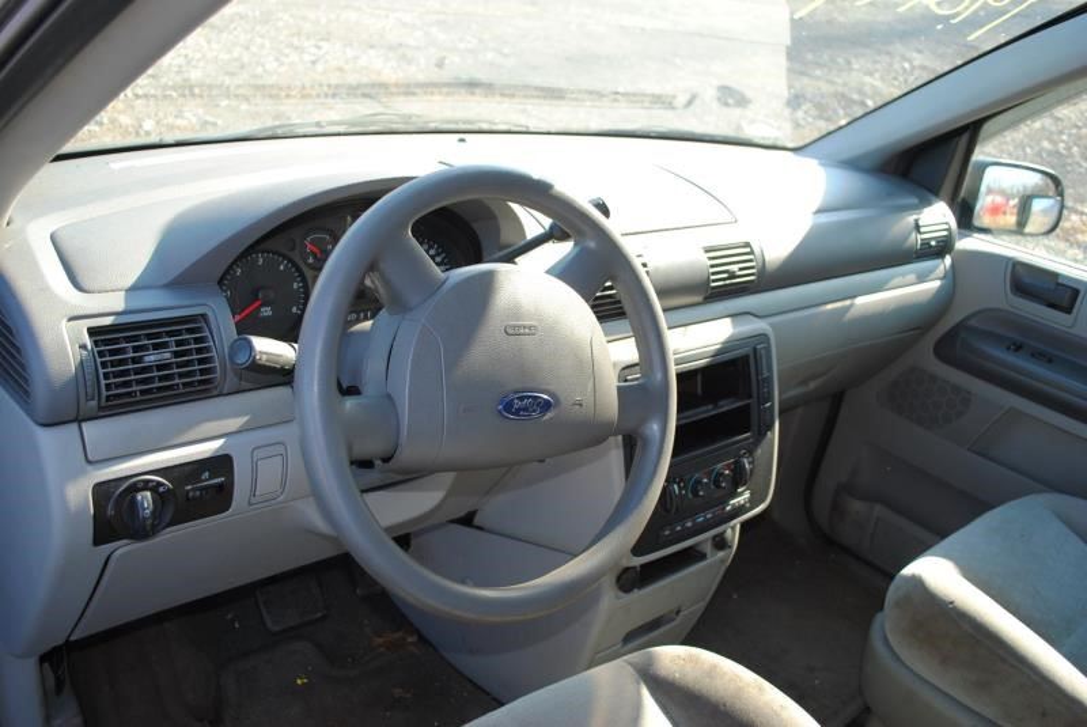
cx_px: 544
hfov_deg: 61.9
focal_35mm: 30
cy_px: 364
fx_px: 907
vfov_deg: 43.7
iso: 180
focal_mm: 20
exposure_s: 1/125
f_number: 3.8
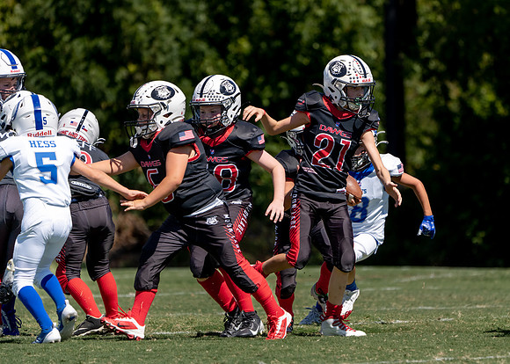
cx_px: 325
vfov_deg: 3.7
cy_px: 185
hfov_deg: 5.2
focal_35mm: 385
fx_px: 5575
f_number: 5.6
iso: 320
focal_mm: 306
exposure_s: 1/2000
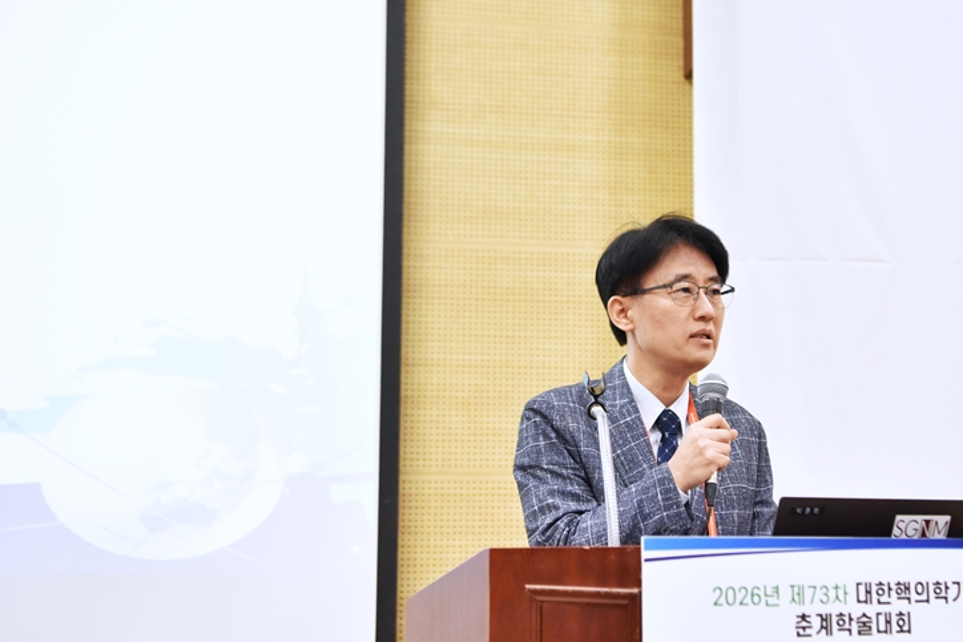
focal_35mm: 58
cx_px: 638
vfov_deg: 23.4
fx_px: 1552
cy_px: 328
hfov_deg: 34.2
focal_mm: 42
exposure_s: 1/800
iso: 6400
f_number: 2.8
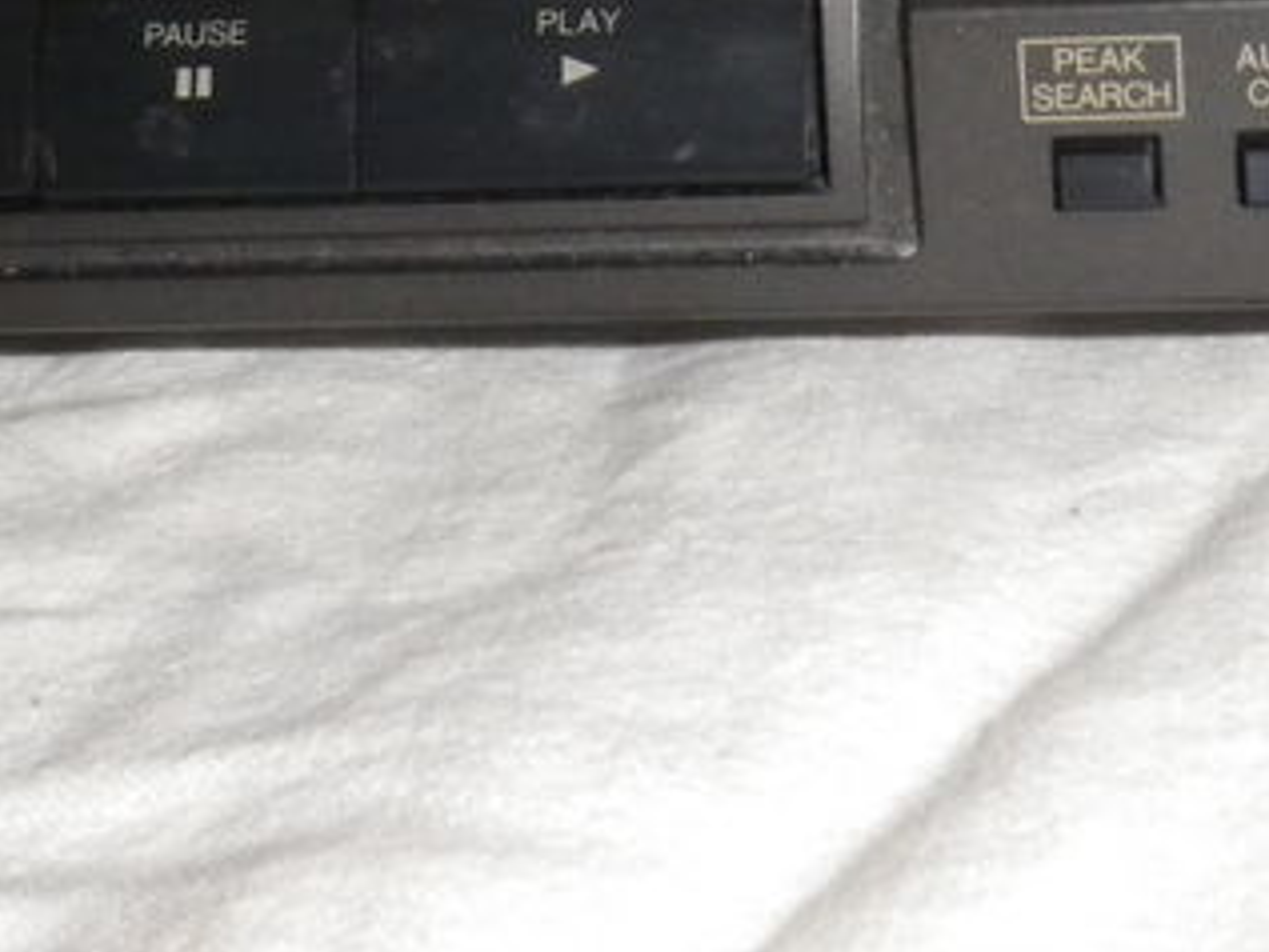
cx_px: 588
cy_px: -328
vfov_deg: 13.6
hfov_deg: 18.9
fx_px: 3814
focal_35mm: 104
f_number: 7.7
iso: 400
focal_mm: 6
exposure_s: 1/50
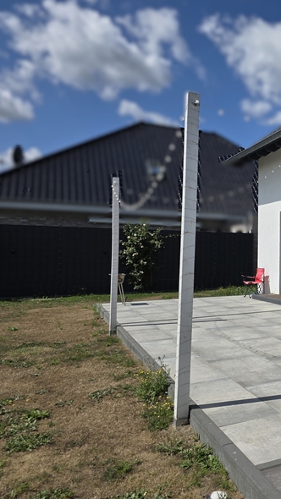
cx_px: 326
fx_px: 450
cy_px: 248
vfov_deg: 58.0
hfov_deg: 30.2
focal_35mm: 34
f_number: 1.7
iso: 12
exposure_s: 1/1663
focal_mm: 6.3
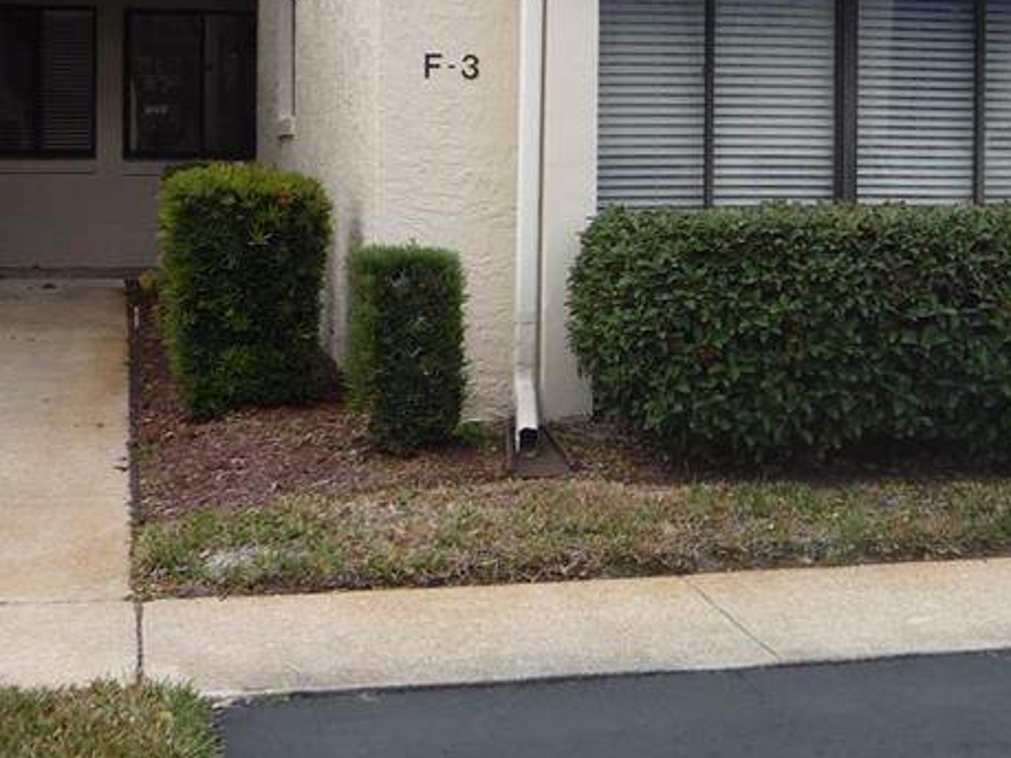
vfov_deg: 21.7
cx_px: 670
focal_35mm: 67
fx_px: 1956
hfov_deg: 28.8
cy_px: 181
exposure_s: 1/200
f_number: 4
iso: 100
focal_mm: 5.2
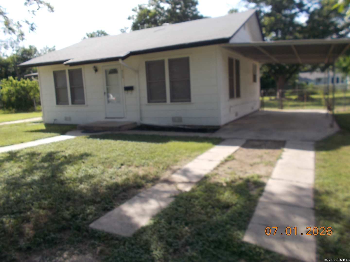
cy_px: 131
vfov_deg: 53.1
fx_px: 263
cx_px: 175
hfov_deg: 67.3
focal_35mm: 26
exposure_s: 1/80
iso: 80
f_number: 8
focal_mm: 4.6
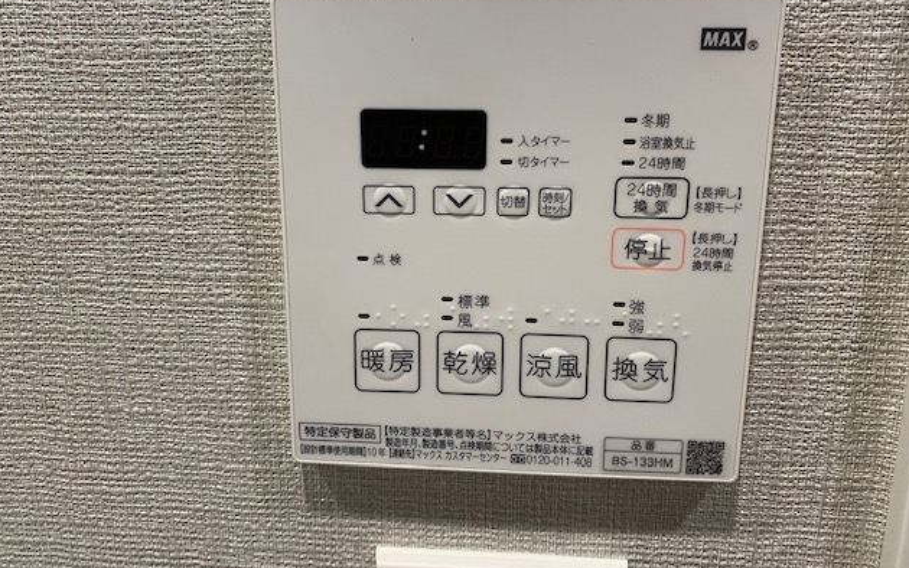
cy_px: 232
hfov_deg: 66.5
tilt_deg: -14.1
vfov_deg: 44.4
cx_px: 456
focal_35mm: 28
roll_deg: +0.4
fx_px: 694
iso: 125
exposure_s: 1/100
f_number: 1.8
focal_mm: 4.25
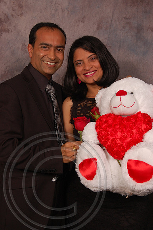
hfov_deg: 22.6
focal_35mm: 60
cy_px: 115
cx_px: 76
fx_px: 383
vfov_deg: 33.4
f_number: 5.6
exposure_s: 1/200
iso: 400
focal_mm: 40
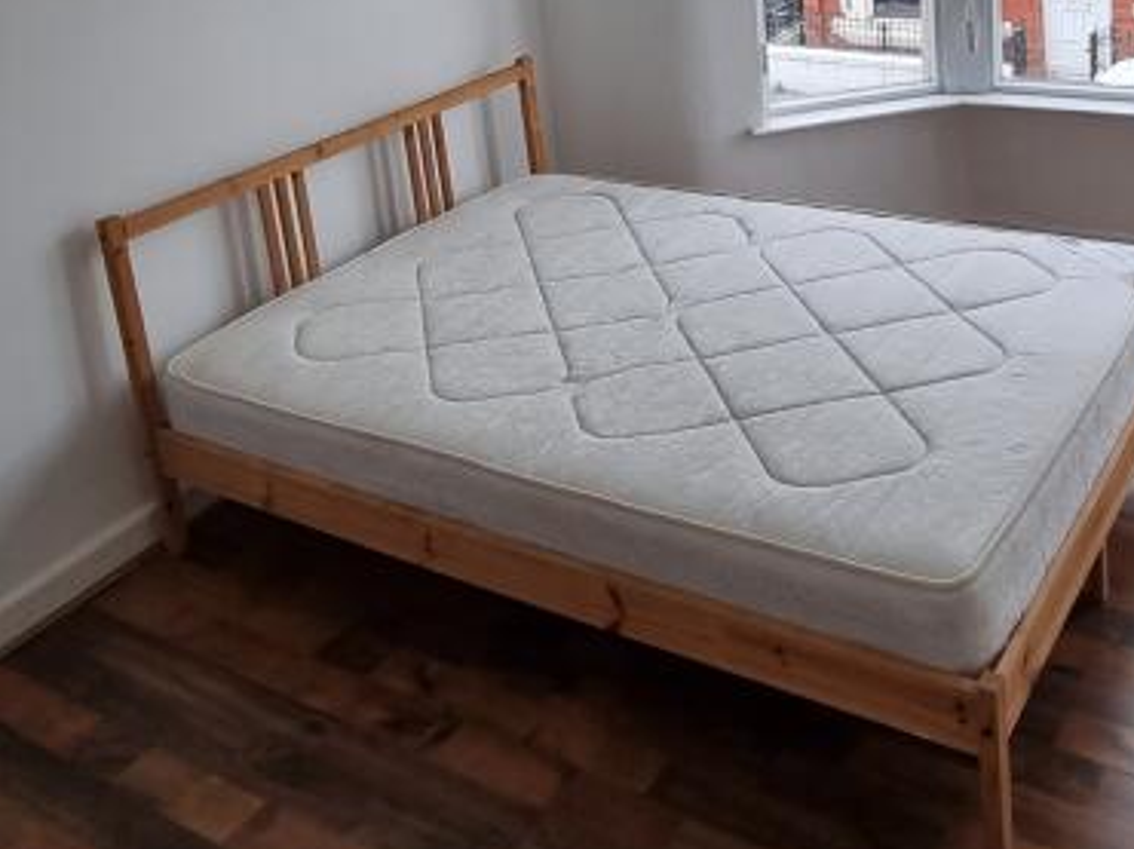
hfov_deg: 50.7
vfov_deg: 36.0
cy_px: 12
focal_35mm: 36
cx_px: 733
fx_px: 1179
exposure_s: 1/50
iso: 125
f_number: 2.2
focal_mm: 2.2
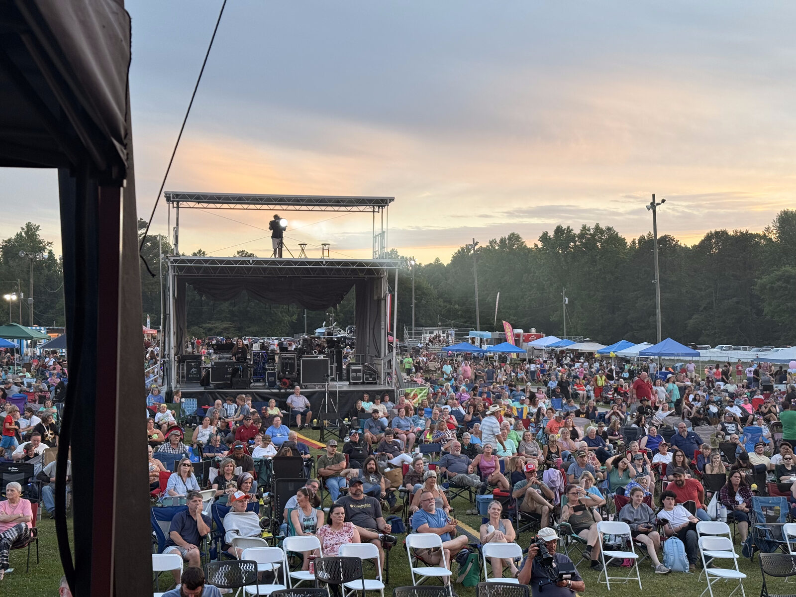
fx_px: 1104
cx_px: 398
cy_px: 298
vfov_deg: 30.3
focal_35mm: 48
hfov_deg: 39.7
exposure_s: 1/196
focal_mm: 6.76
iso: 50
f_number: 1.78
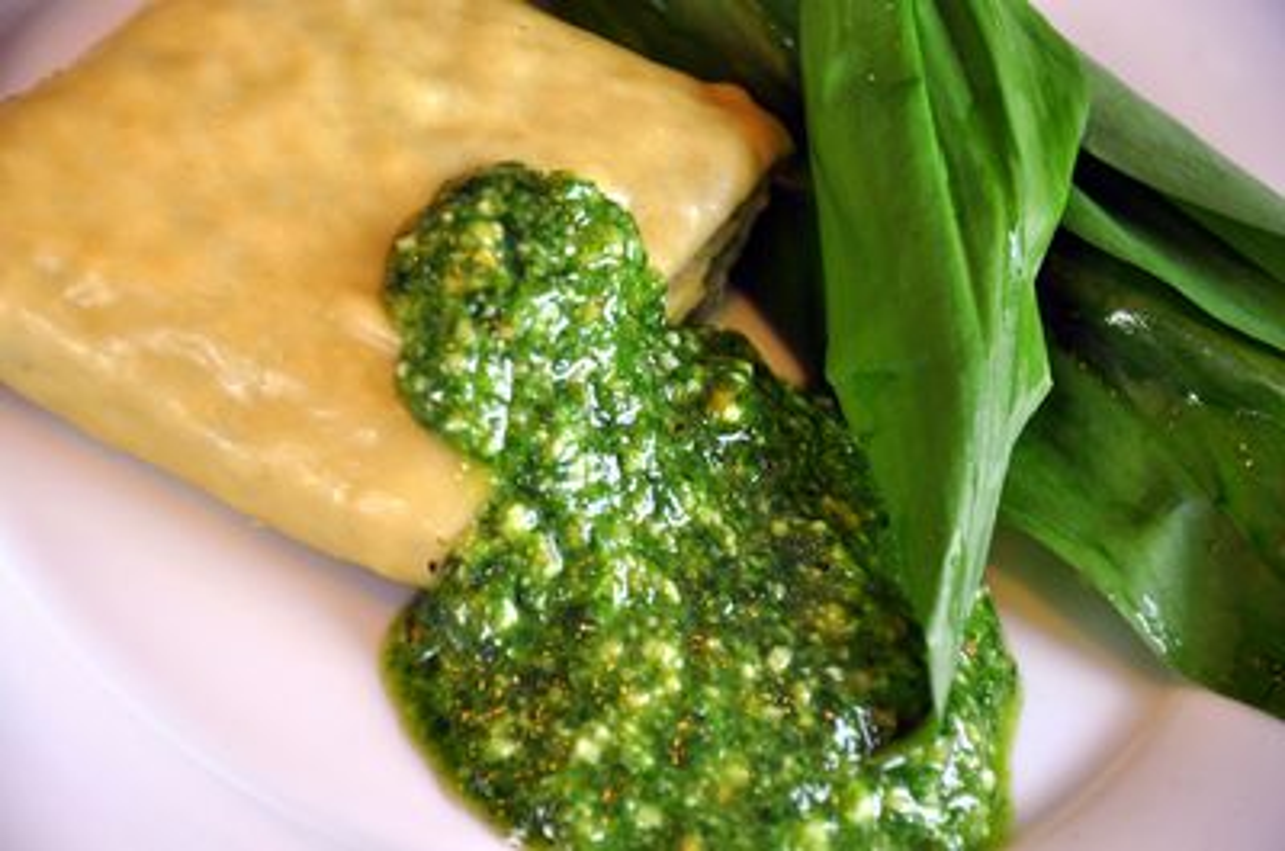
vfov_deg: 8.7
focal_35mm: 158
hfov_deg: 13.1
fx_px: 5611
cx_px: 642
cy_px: 426
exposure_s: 1/160
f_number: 5.6
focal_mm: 105
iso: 800
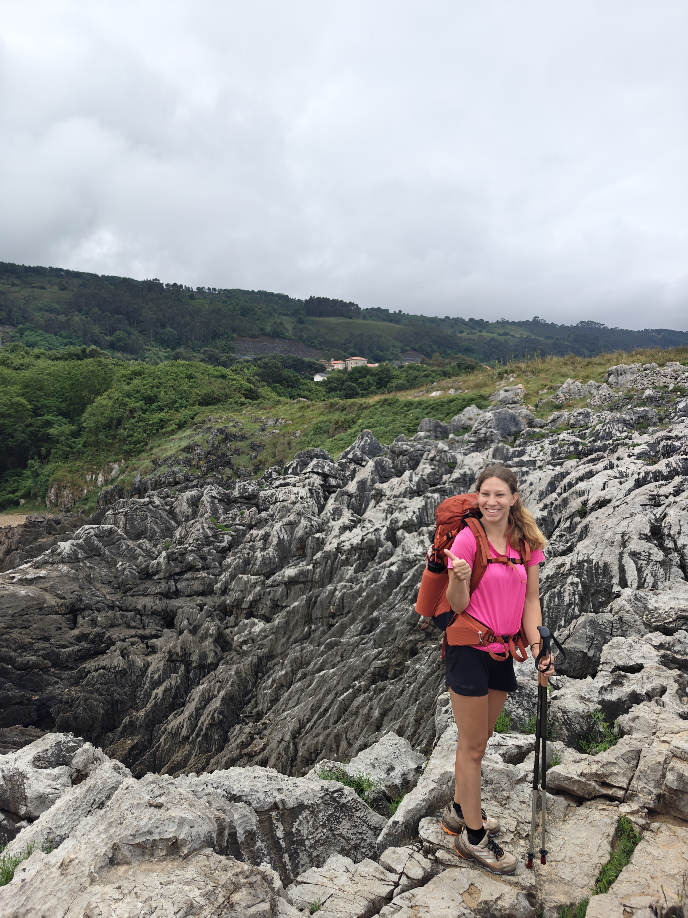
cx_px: 344
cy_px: 459
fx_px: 610
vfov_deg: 73.9
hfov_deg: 58.9
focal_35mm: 23
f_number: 1.6
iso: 50
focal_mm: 6.06
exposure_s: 1/380
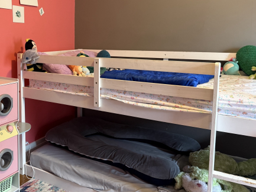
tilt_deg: -6.0
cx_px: 62
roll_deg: +0.9
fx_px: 273
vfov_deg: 38.3
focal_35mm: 37
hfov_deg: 48.2
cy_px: 68
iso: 320
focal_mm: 6.76
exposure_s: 1/60
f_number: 1.78
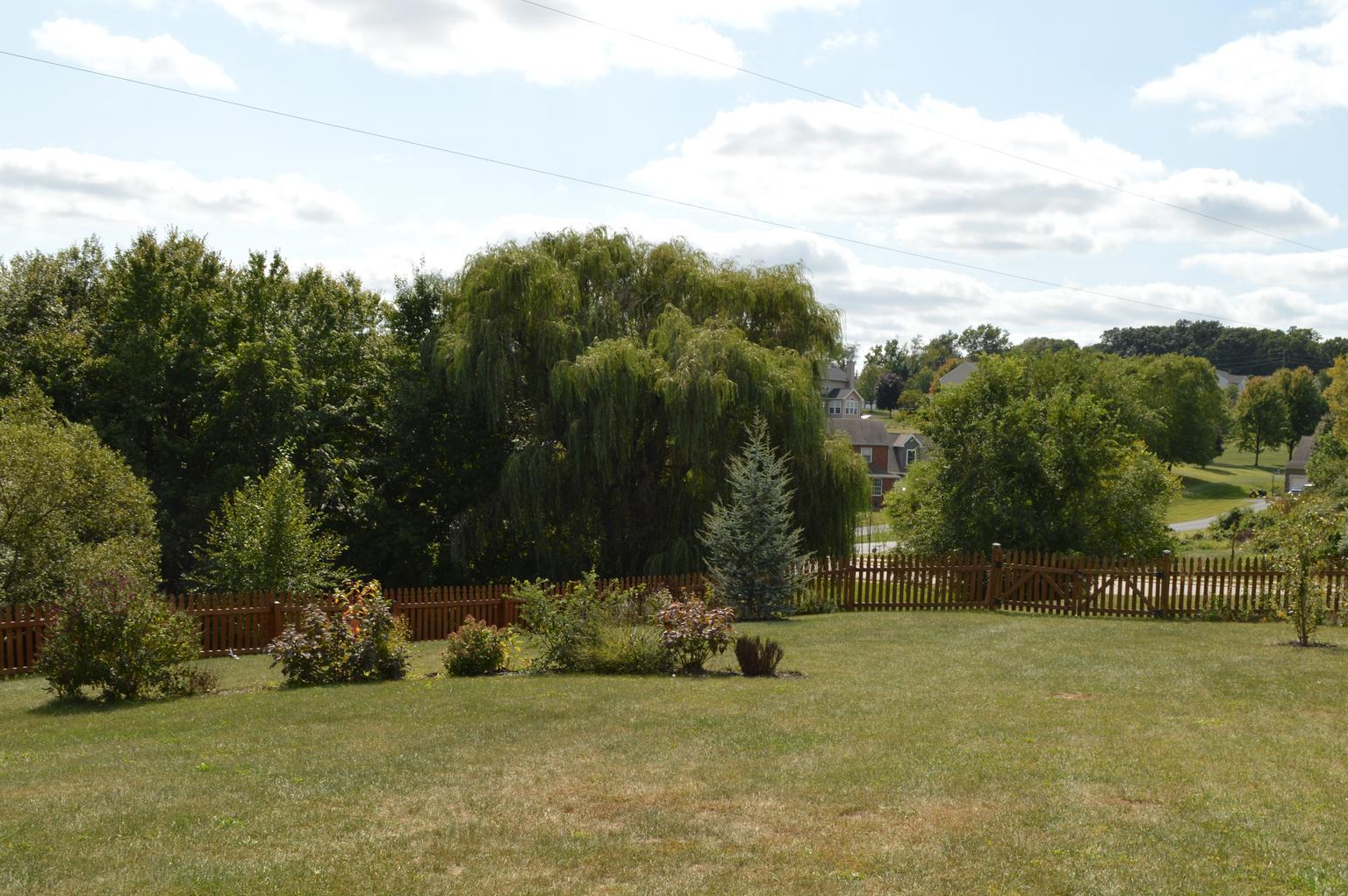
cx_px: 728
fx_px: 1347
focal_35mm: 36
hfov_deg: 53.1
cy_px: 596
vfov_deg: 36.4
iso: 100
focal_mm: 18
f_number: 10
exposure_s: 1/200
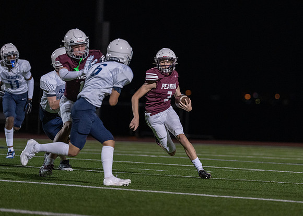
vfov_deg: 5.4
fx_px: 2290
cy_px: 90
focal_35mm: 266
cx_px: 202
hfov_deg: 7.6
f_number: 2.8
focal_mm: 200
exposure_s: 1/1000
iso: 3200
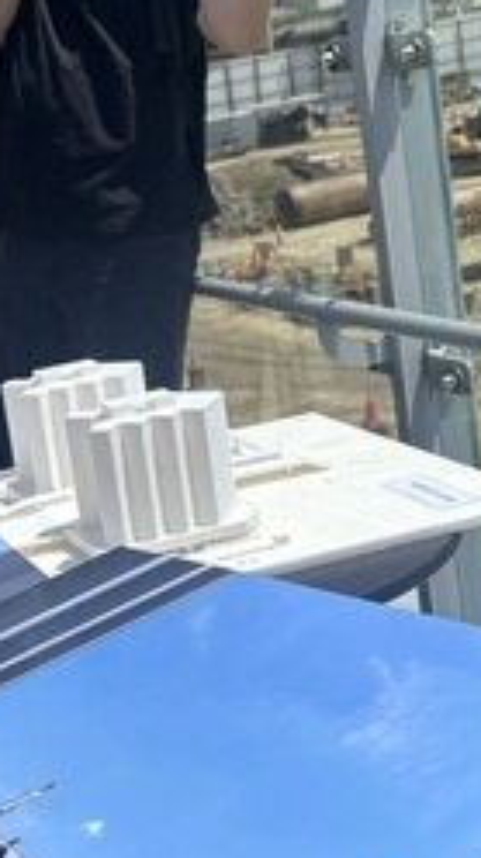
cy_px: 298
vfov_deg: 32.6
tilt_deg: -8.8
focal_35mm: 64
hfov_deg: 17.1
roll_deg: +10.5
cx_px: -225
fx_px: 1455
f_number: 1.6
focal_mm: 5.96
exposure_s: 1/3413
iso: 50
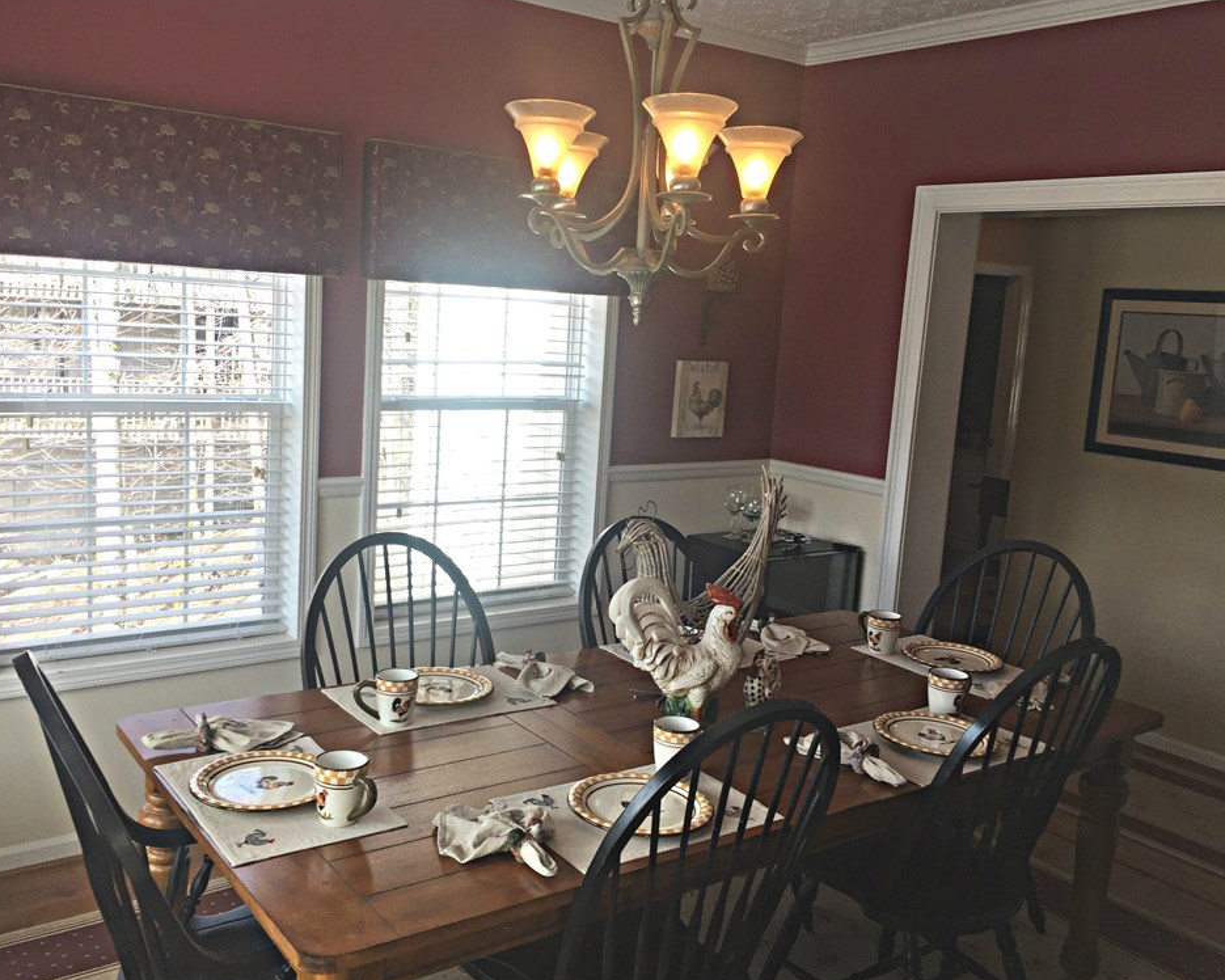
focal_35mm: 31
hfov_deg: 57.1
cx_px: 575
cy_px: 491
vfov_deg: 47.1
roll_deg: -3.0
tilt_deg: -10.4
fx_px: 1124
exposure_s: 1/121
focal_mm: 4.15
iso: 32
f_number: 2.2
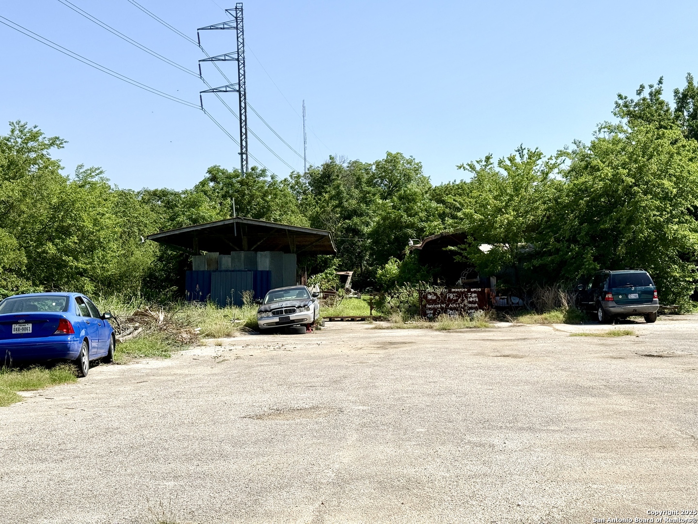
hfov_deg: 39.7
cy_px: 262
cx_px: 349
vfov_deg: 30.3
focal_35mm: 48
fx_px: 968
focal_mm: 6.76
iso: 64
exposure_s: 1/5587
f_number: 1.78
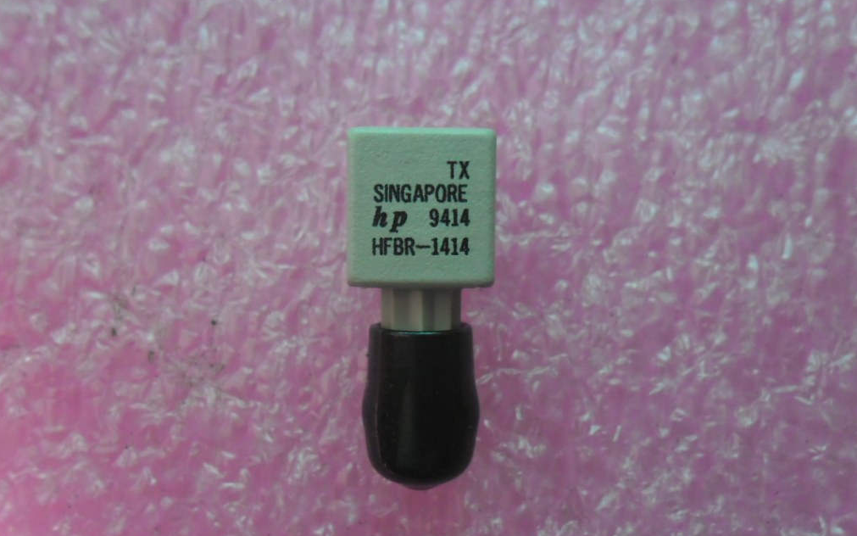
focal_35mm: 29
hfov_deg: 64.6
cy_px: 301
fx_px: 677
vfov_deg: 43.1
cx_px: 432
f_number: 3.5
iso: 400
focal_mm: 4.9
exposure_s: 1/41
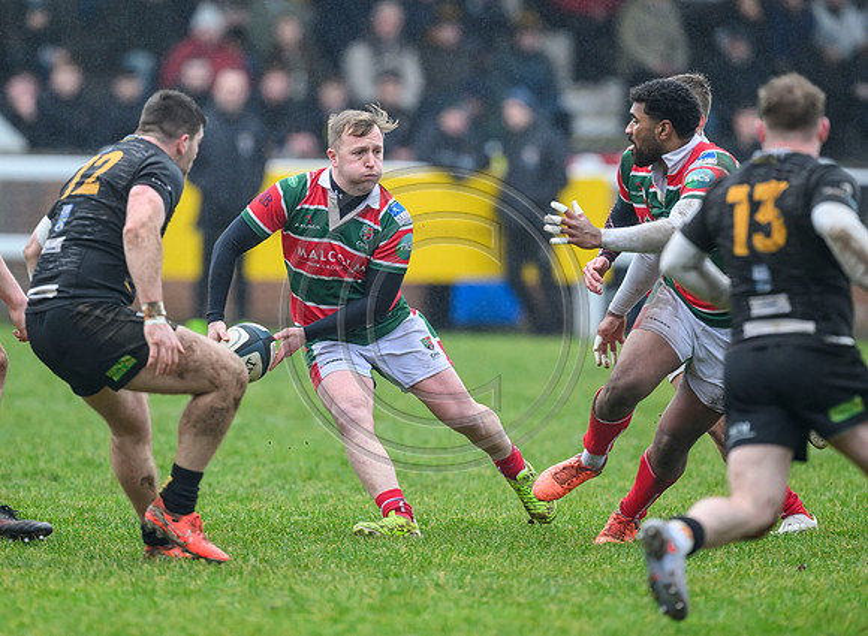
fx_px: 11740
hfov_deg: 4.2
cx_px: 406
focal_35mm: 472
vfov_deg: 3.1
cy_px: 284
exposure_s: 1/1250
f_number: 3.5
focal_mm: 400
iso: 2500
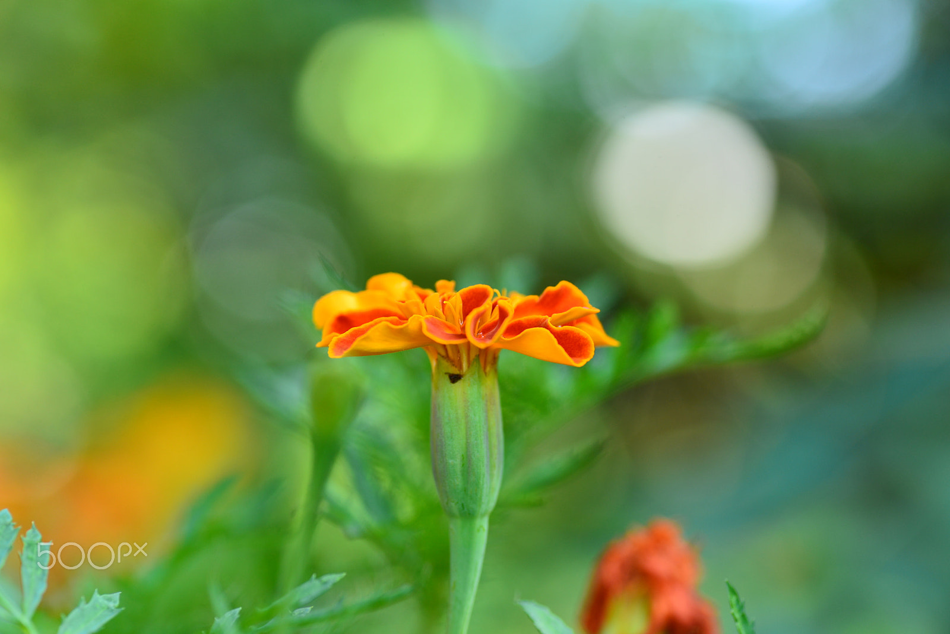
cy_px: 317
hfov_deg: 22.6
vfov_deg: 15.2
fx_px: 2376
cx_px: 475
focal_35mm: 90
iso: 200
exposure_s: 1/90
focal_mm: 90
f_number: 6.7
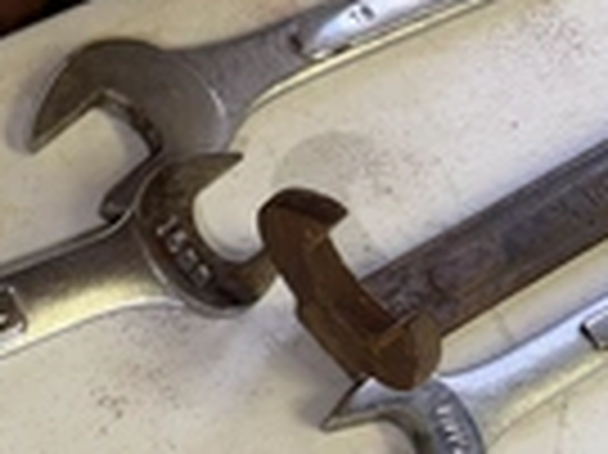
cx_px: -140
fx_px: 1246
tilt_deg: -73.5
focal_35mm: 71
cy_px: 553
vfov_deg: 19.4
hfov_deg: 24.6
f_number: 1.78
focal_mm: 6.76
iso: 50
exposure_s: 1/85
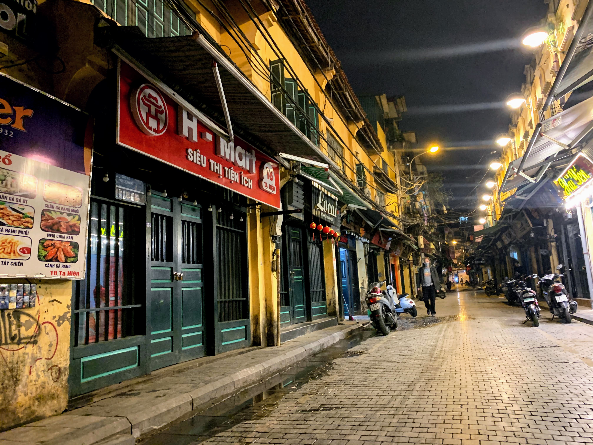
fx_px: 445
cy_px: 222
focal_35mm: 26
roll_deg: +3.7
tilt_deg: +8.4
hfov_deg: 67.3
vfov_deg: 53.1
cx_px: 296
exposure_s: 1/25
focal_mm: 4.25
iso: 500
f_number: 1.8
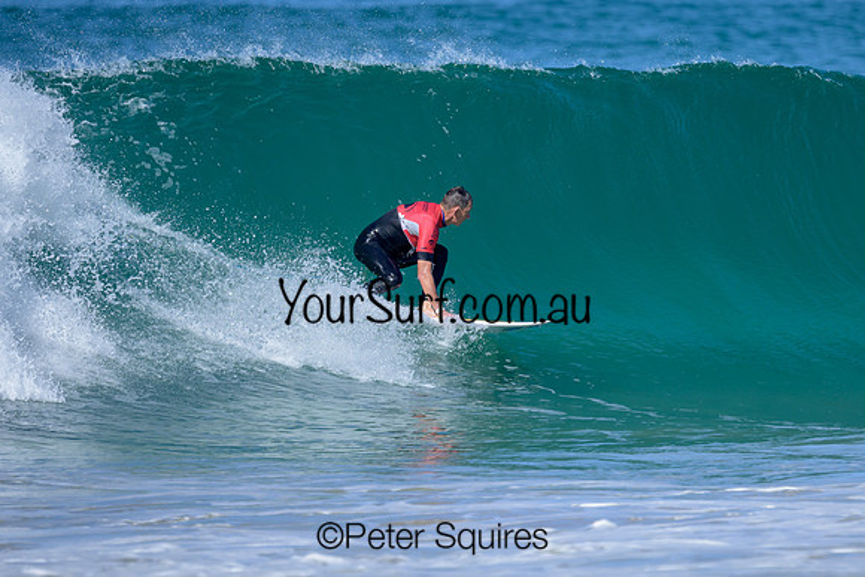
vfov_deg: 1.3
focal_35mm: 1100
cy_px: 292
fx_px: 26431
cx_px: 486
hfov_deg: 1.9
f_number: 6.3
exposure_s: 1/2000
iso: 400
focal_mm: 800
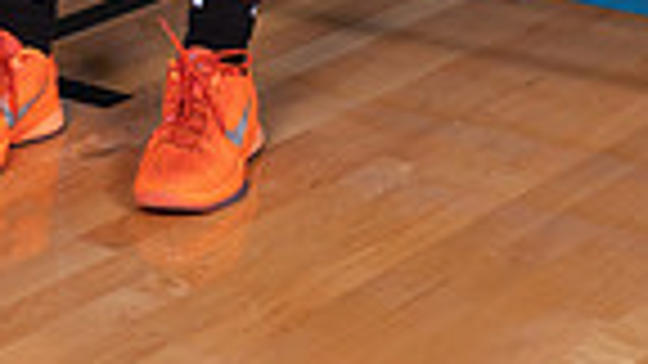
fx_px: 2921
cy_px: -598
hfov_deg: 12.6
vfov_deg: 6.7
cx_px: 194
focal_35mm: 170
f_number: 7.1
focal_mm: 52
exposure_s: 1/320
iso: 500
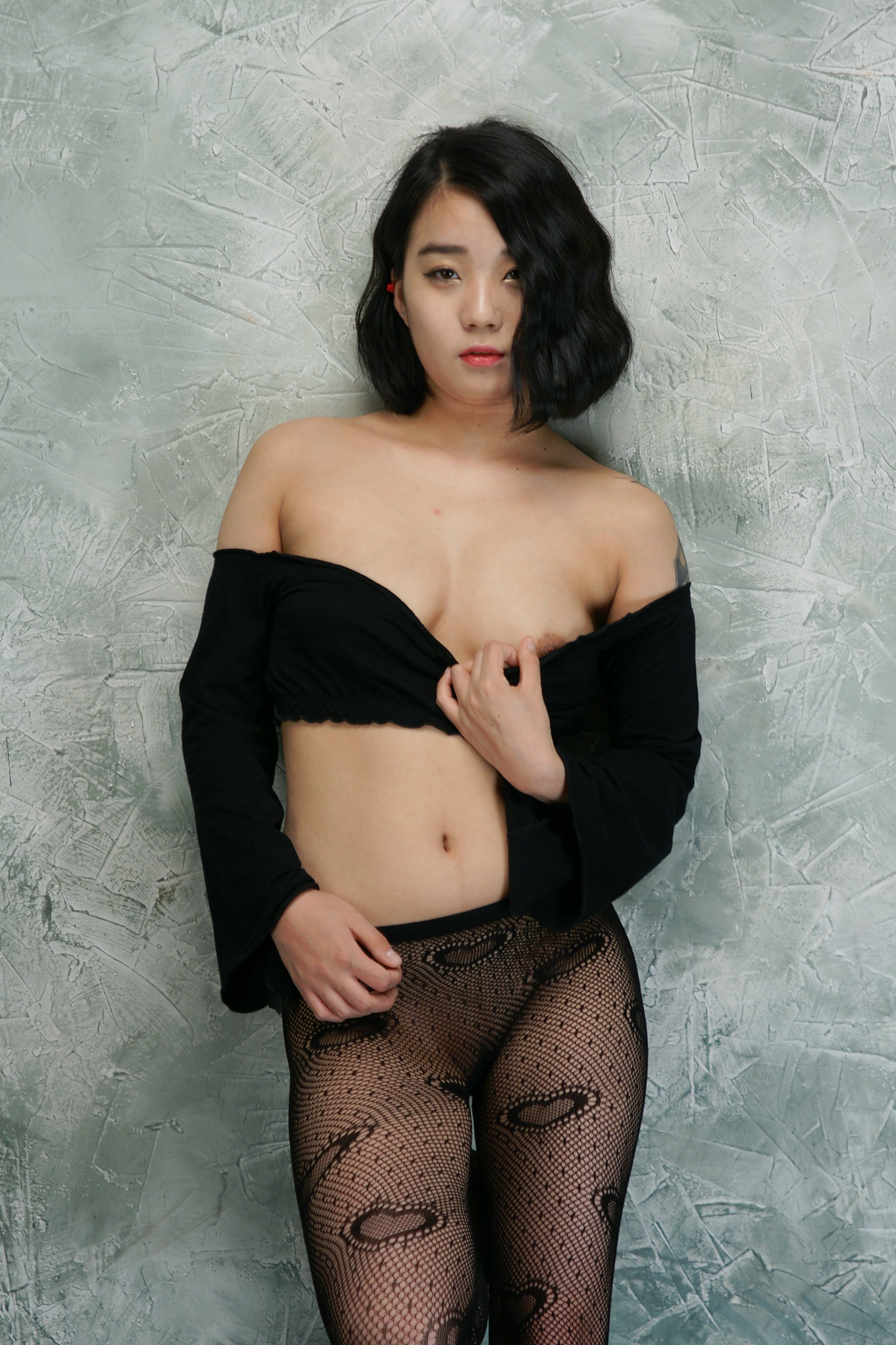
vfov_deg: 18.8
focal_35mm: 109
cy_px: 686
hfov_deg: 12.6
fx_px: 4069
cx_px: 440
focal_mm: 70
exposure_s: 1/125
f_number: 2.8
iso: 200
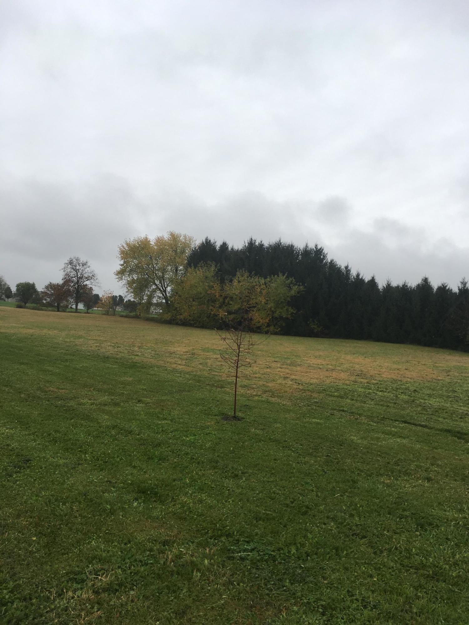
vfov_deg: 61.7
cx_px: 234
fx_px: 524
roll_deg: -4.4
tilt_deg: +1.9
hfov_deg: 48.2
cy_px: 312
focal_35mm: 29
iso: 25
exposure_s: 1/262
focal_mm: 4.15
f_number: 2.2
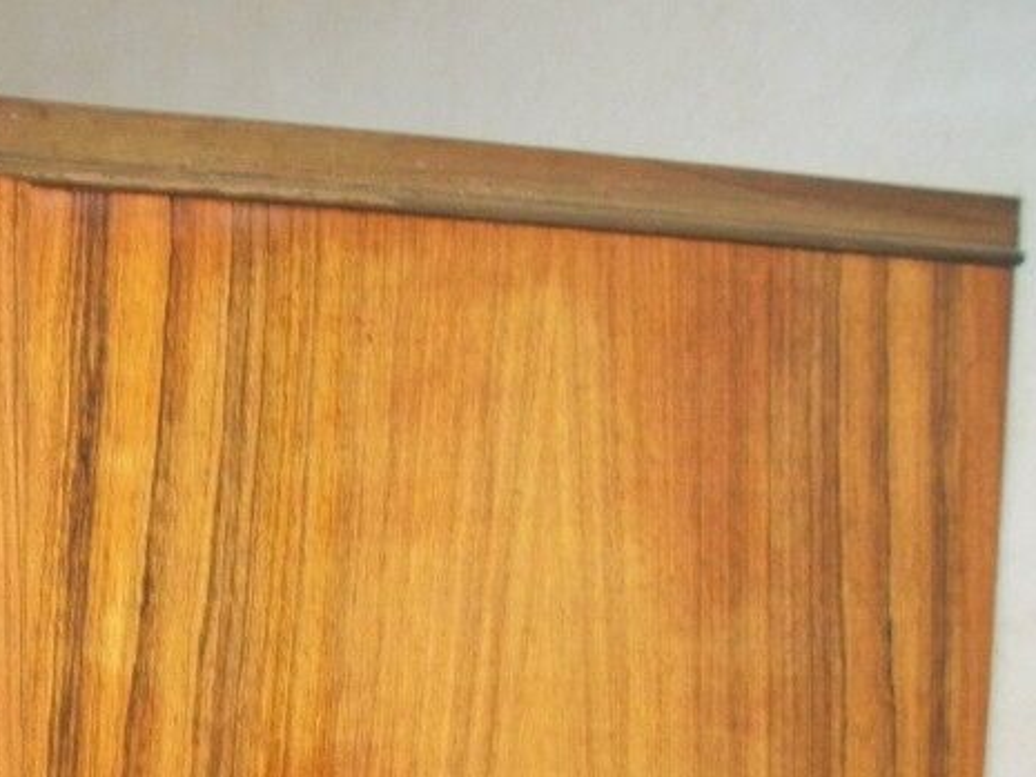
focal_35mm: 88
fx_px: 2634
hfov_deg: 20.7
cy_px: 1029
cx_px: -229
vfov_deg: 15.9
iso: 160
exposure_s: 1/30
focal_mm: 5.7
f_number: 2.9
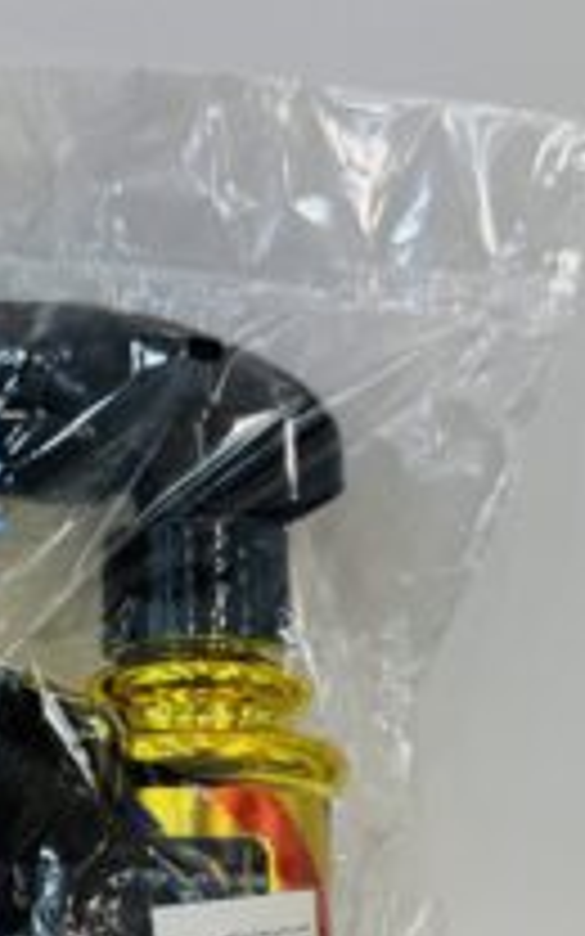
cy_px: 855
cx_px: 50
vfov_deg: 38.1
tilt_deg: -32.7
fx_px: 1250
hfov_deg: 25.5
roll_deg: -1.0
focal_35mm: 49
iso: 80
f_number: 1.78
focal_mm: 6.76
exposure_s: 1/381
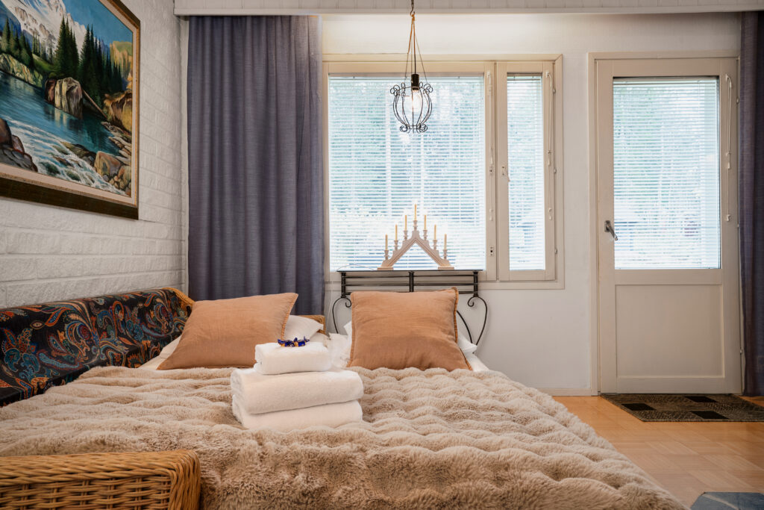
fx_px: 531
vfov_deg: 51.3
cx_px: 382
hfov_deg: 71.5
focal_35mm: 25
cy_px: 255
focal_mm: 25
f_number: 11
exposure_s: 2.5
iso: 200
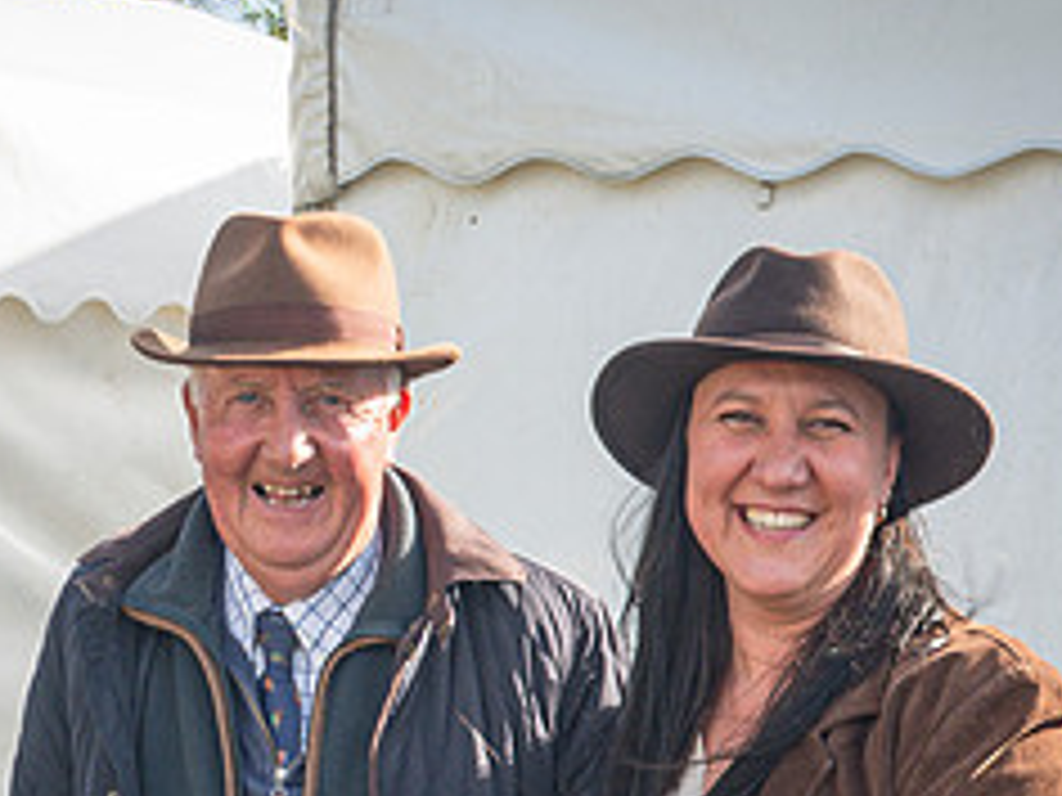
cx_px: 305
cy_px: 917
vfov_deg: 13.2
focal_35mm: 110
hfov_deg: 17.8
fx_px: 3375
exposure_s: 1/60
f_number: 9
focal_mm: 27
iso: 200
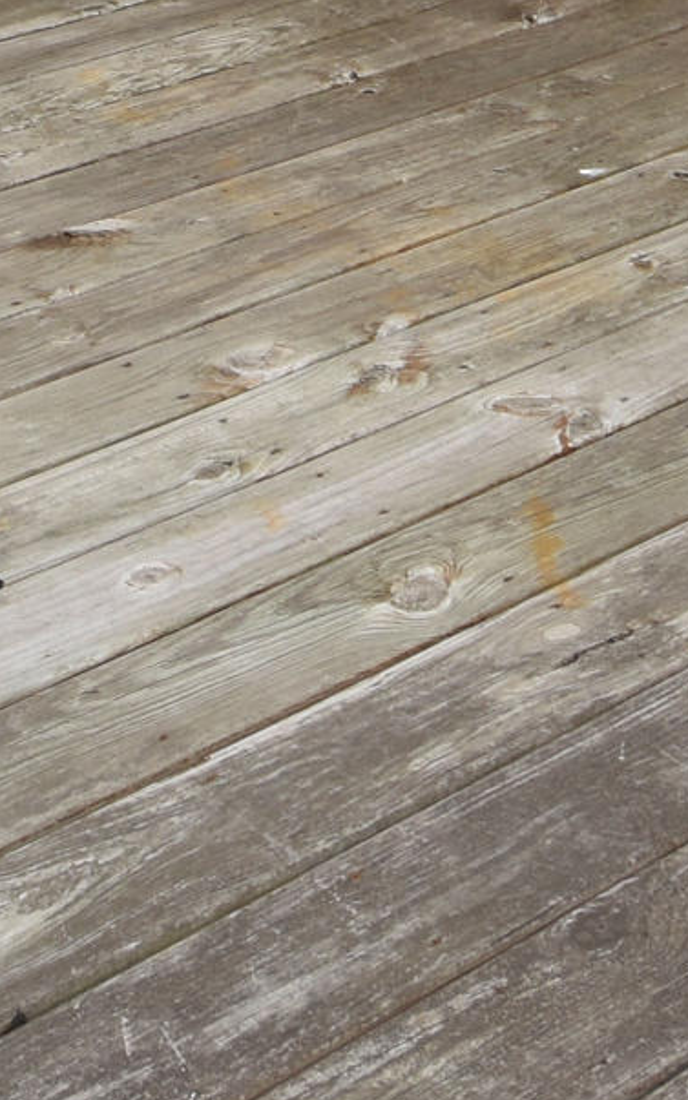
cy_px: -657
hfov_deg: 16.8
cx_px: -11
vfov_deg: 21.6
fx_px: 2279
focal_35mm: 76
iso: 100
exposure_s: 1/200
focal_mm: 10
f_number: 7.1
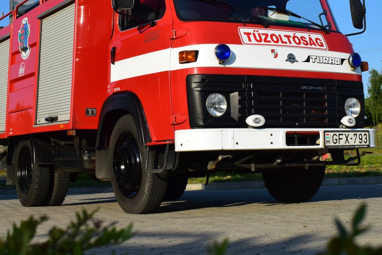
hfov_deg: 31.0
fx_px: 688
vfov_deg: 20.8
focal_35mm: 65
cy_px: 73
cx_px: 201
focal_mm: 25
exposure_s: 1/500
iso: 280
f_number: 11
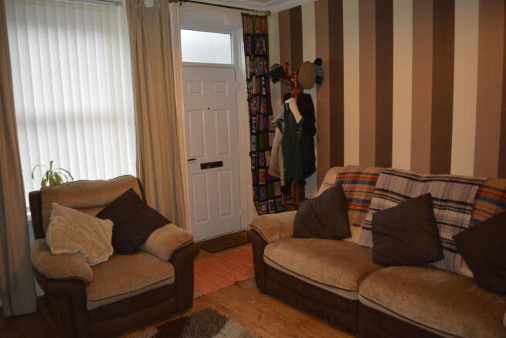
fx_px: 380
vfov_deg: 48.0
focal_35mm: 27
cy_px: 169
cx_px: 253
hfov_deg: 67.4
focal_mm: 18
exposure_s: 1/60
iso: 1600
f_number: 3.5
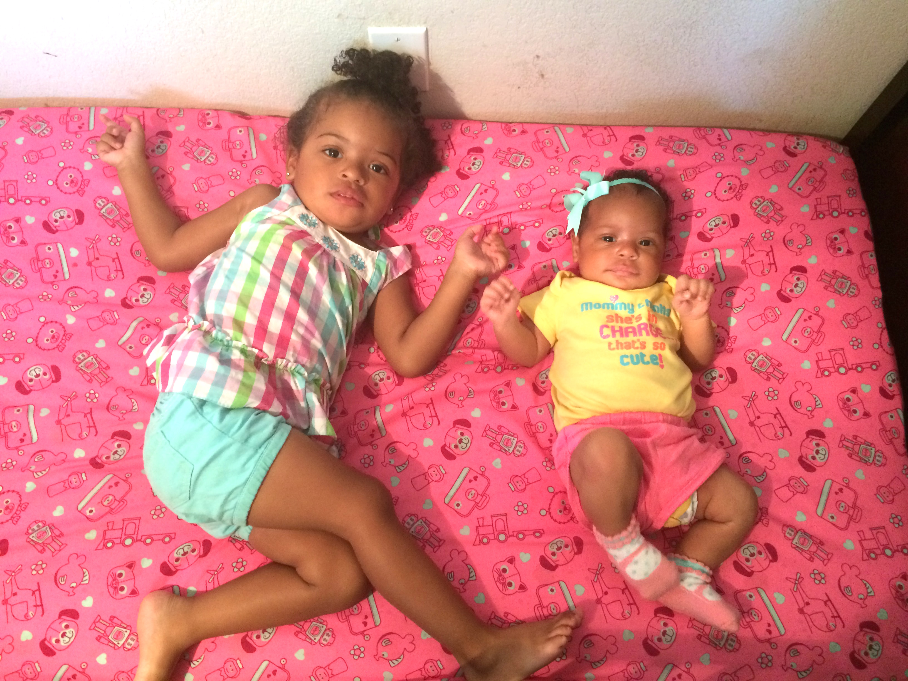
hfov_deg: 61.7
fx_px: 761
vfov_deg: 48.2
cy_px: 340
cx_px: 454
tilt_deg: -73.0
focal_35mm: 29
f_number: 2.2
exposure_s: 1/17
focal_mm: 4.15
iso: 320
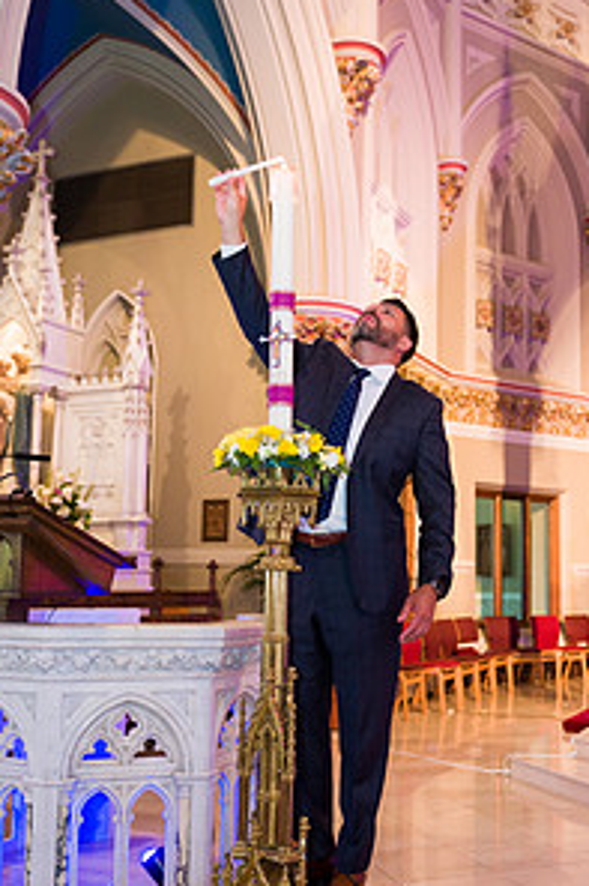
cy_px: 467
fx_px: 1007
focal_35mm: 41
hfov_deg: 32.5
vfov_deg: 47.4
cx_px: 354
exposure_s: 1/200
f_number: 3.2
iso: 1600
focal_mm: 27
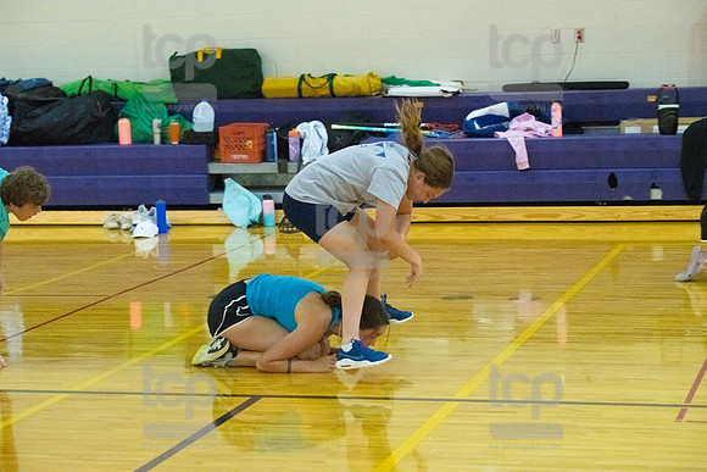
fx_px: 1866
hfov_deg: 21.5
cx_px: 354
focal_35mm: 95
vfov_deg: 14.4
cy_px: 236
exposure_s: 1/640
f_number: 4.5
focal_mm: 95
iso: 6400
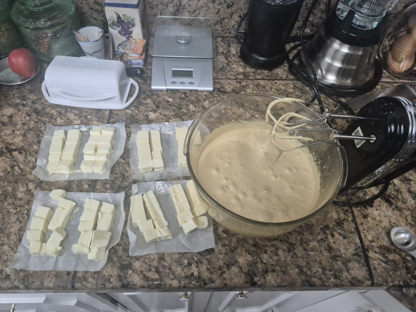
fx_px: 276
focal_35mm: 23
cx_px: 208
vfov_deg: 58.9
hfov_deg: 73.9
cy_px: 156
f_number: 1.8
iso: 500
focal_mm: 5.4
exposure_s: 1/120
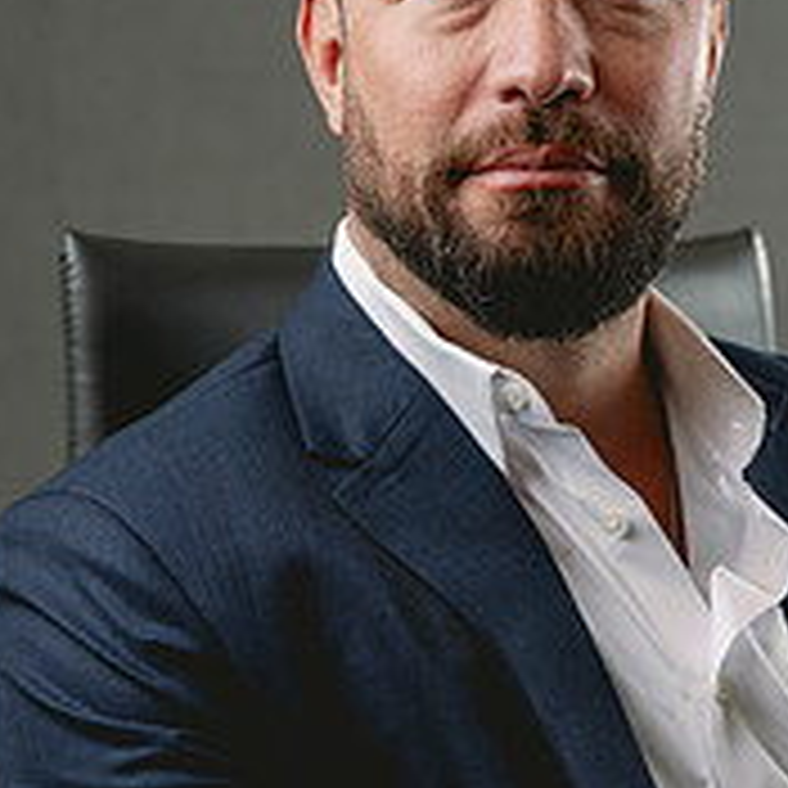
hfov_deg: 16.0
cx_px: 471
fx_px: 2807
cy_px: 549
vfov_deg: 15.9
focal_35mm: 109
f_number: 3.5
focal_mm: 50
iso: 50
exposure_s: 1/200
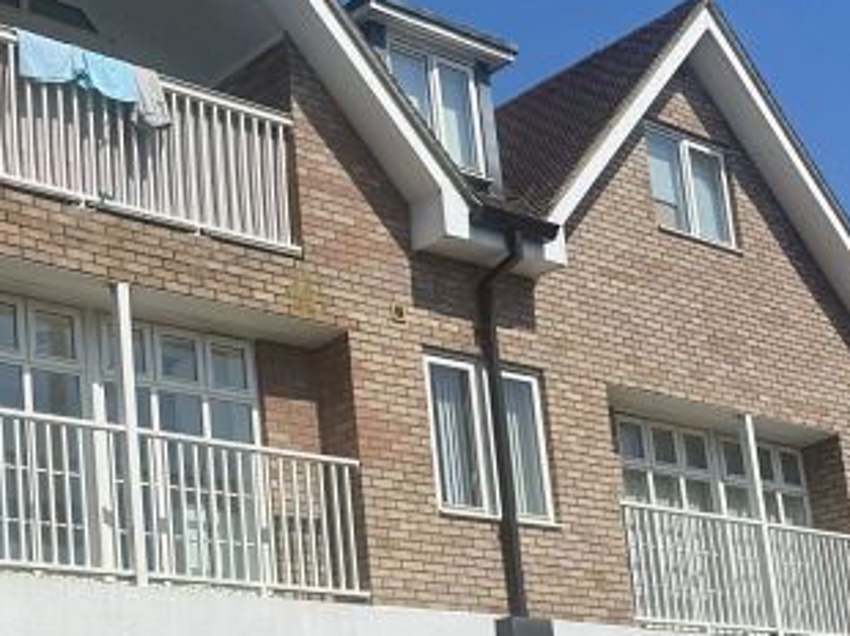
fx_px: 1521
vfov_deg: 22.8
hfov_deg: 29.1
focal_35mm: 62
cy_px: 611
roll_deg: +2.9
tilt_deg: +11.6
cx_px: -8
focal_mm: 6.76
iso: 80
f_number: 1.78
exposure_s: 1/7092
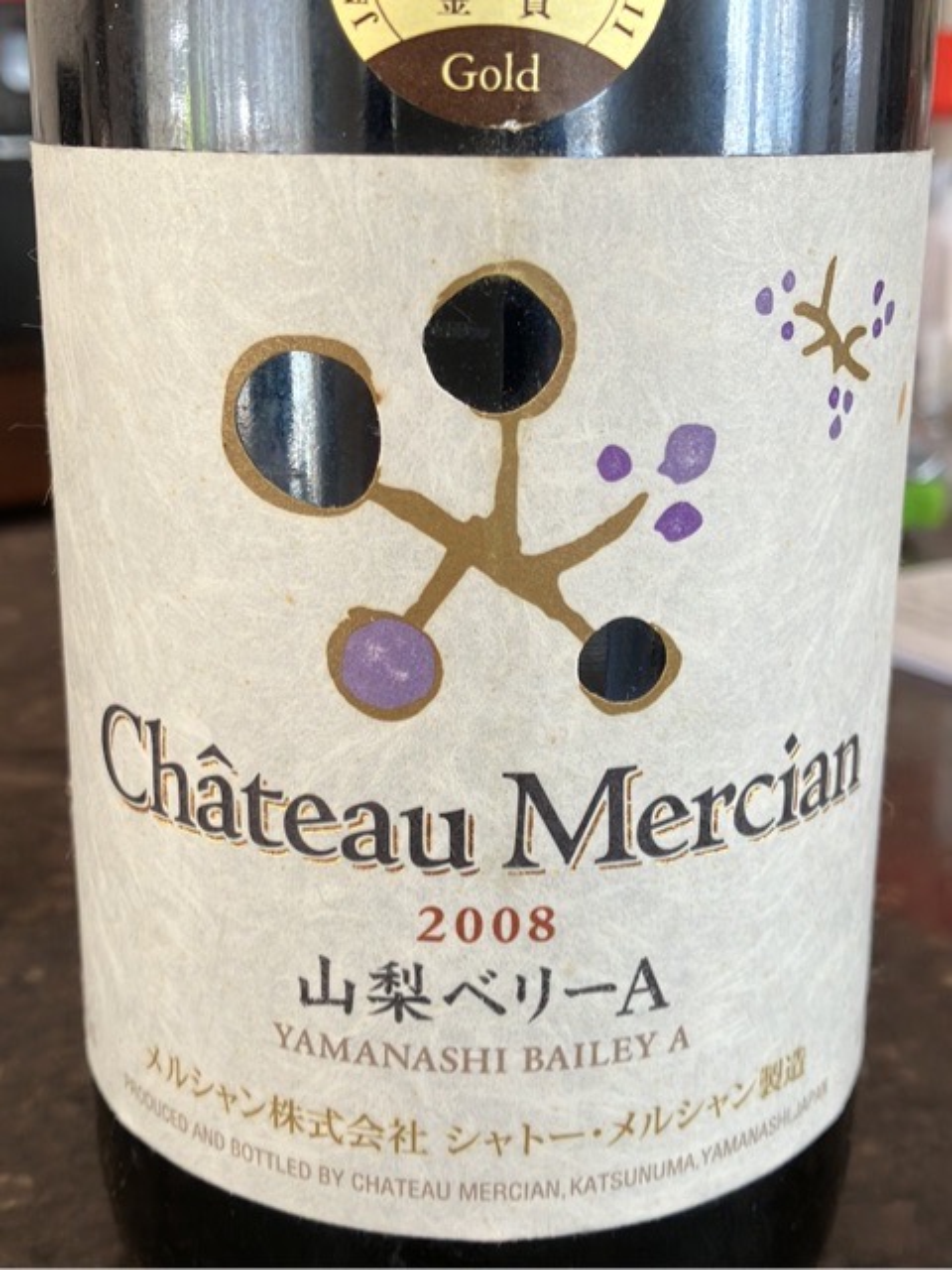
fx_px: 2347
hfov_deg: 22.9
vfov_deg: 30.3
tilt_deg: -15.9
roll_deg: -1.1
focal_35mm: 64
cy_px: 635
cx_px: 476
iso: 80
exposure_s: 1/58
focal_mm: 3.99
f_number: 1.8
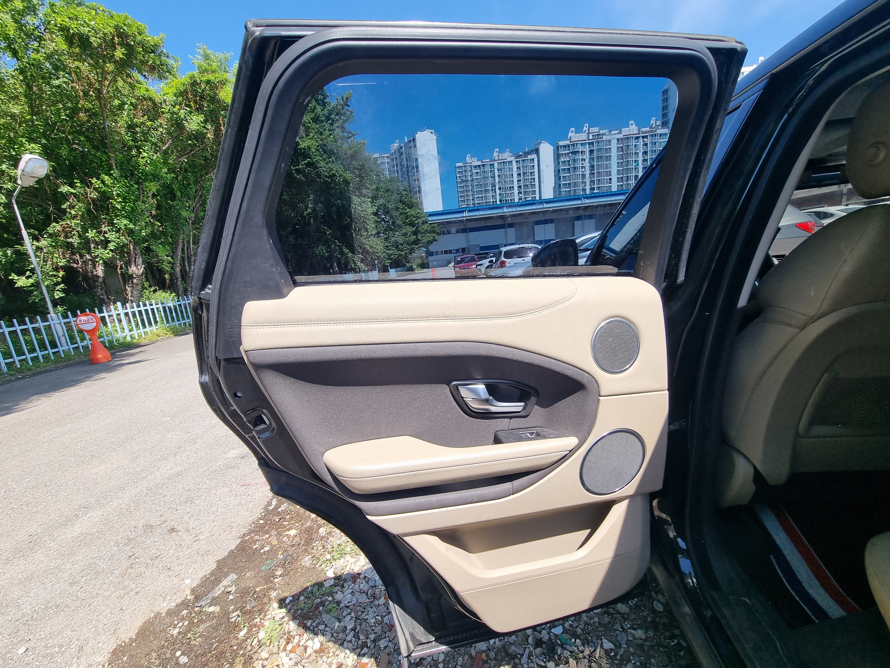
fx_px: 334
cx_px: 445
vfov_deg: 89.9
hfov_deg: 106.2
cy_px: 334
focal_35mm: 13
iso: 50
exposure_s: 1/840
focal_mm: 2.2
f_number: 2.2
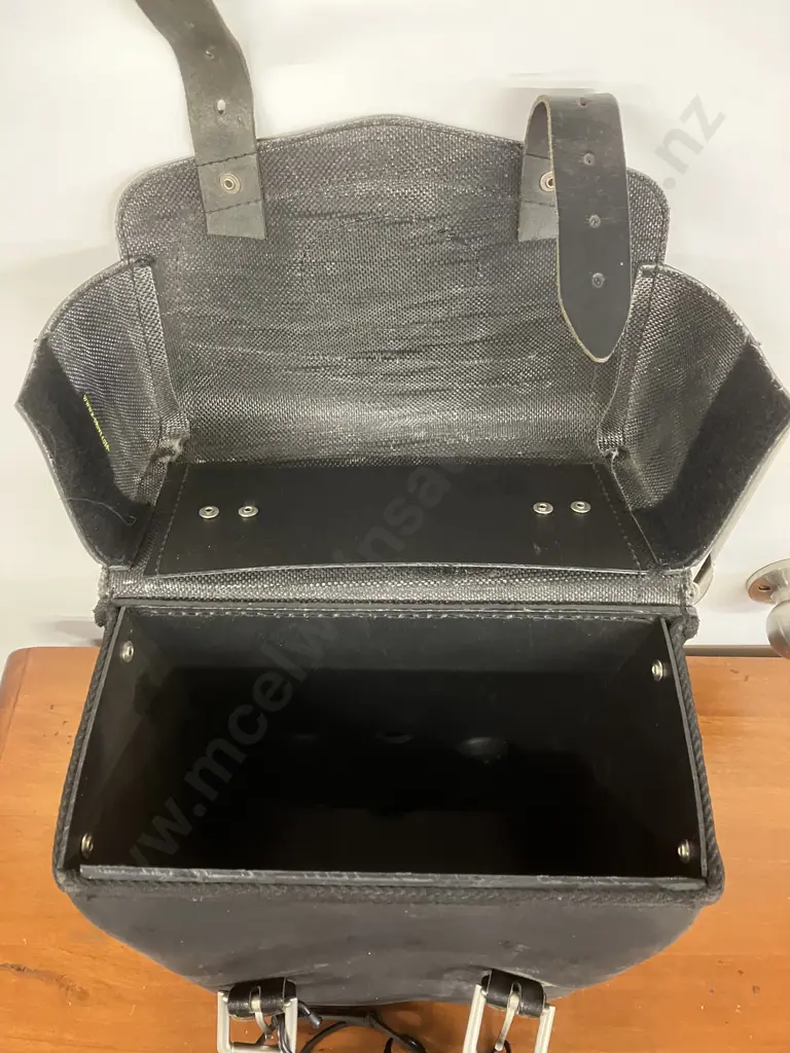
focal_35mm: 28
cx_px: 395
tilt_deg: -53.5
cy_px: 526
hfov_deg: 49.7
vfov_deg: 63.4
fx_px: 852
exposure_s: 1/25
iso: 400
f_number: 1.8
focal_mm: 3.99
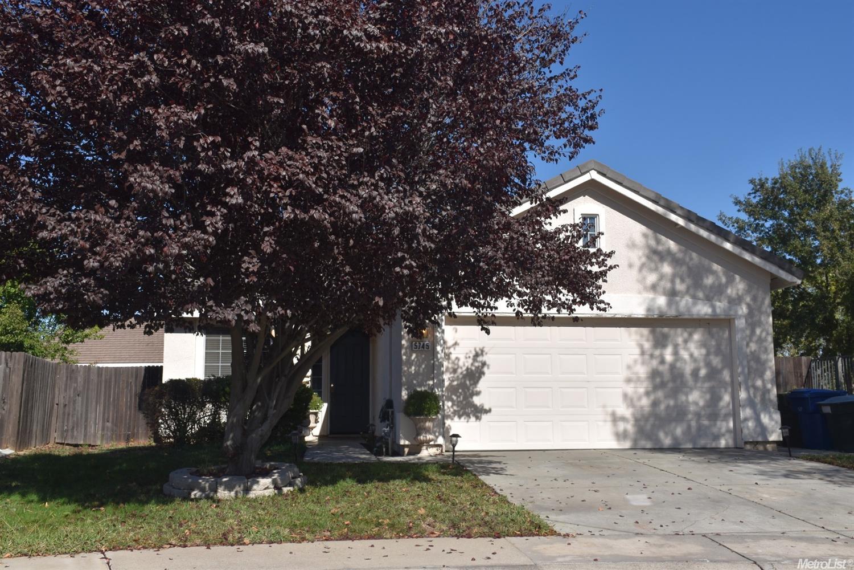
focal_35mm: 36
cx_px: 427
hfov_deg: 53.1
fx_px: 854
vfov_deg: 36.9
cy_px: 285
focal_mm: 24
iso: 100
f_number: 11
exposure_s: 1/200
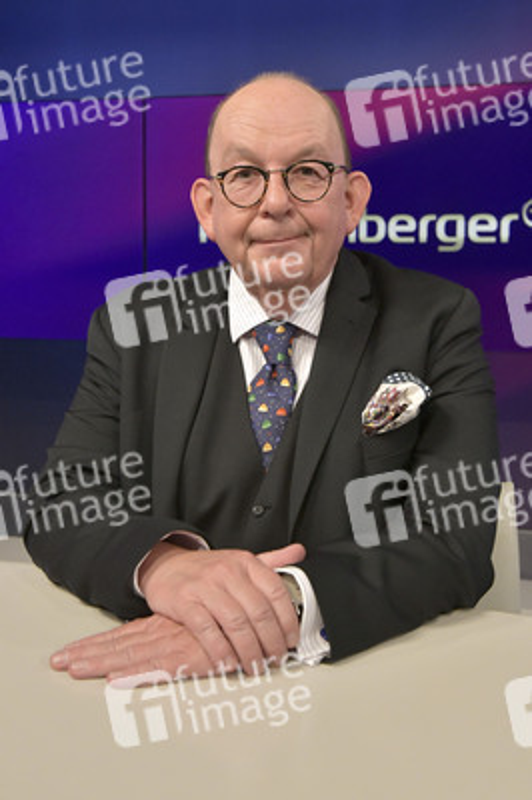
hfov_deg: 37.8
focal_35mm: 35
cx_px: 266
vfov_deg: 54.5
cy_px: 400
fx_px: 777
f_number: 6.3
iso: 2500
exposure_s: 1/250
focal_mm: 35
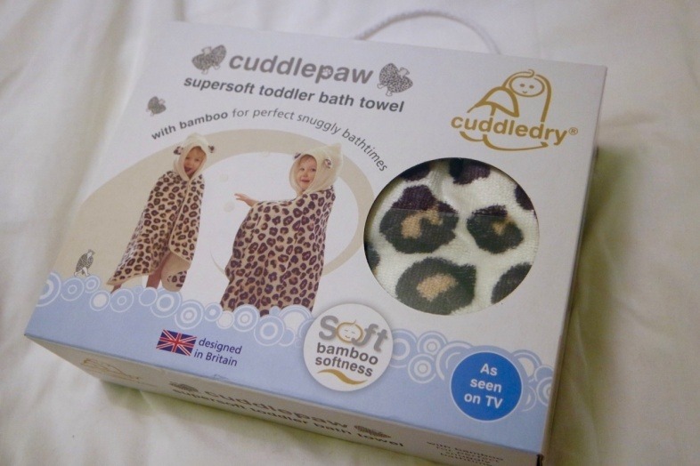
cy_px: 233
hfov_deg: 50.7
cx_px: 350
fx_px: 739
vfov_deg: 35.1
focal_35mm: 38
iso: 1600
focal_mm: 25
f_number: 4.5
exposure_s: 1/50
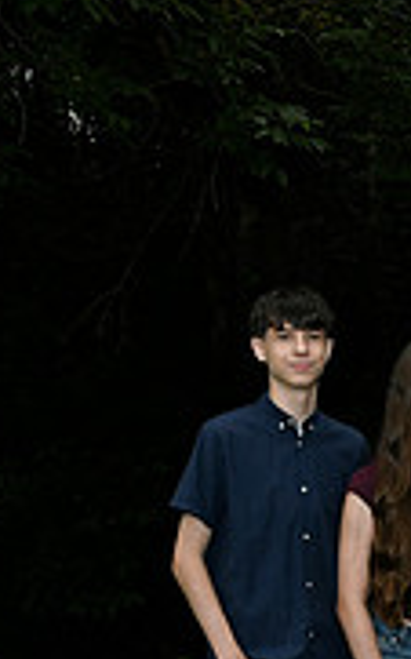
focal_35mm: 85
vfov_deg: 23.6
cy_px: 617
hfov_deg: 13.7
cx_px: 738
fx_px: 1525
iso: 1600
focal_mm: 26
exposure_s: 1/250
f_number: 9
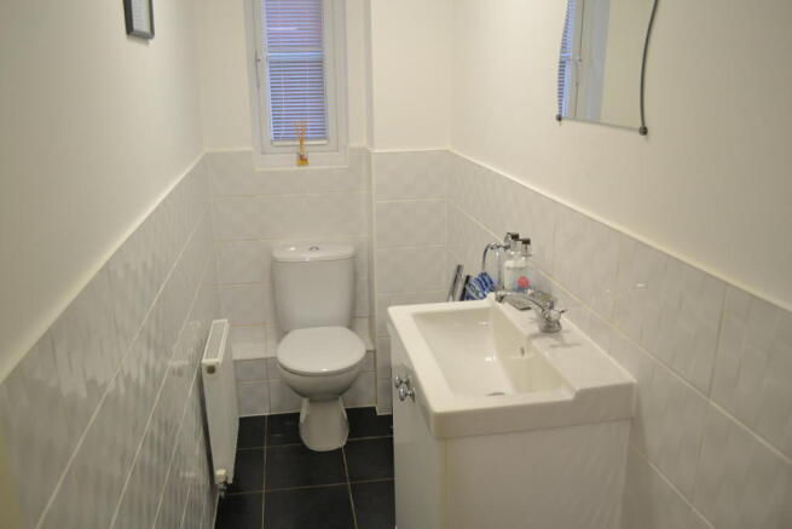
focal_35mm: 30
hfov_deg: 61.9
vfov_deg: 43.6
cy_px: 264
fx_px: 660
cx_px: 396
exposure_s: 1/60
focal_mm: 20
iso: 1100
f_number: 3.8
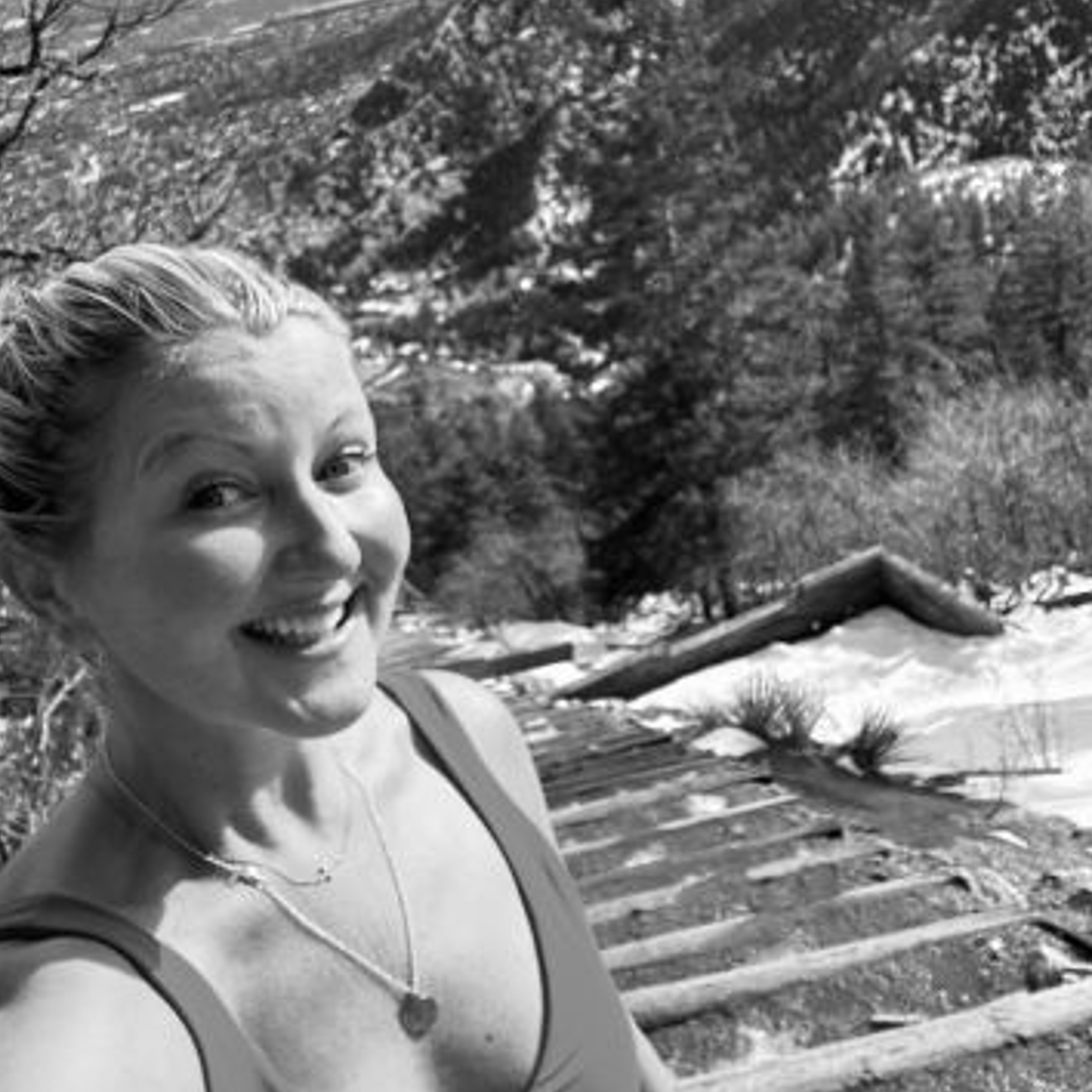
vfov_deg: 46.0
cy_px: 506
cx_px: 546
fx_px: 1285
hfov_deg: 46.0
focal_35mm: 36
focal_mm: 2.69
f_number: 1.9
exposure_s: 1/643
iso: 25
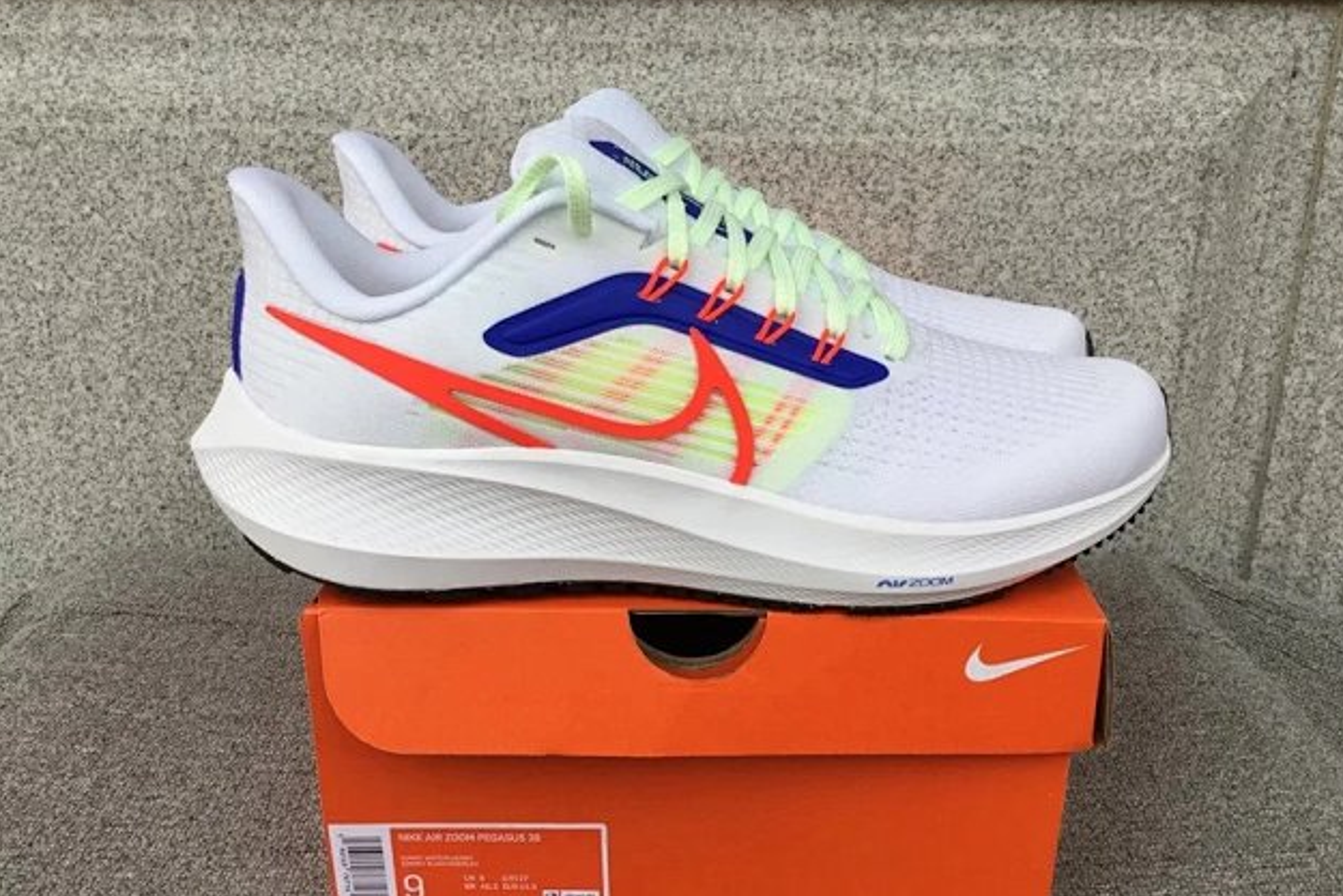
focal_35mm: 33
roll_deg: -0.4
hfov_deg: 57.2
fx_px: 1231
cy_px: 501
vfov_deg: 39.9
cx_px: 683
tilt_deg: -20.2
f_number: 2.4
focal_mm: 3.3
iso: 25
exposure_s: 1/116
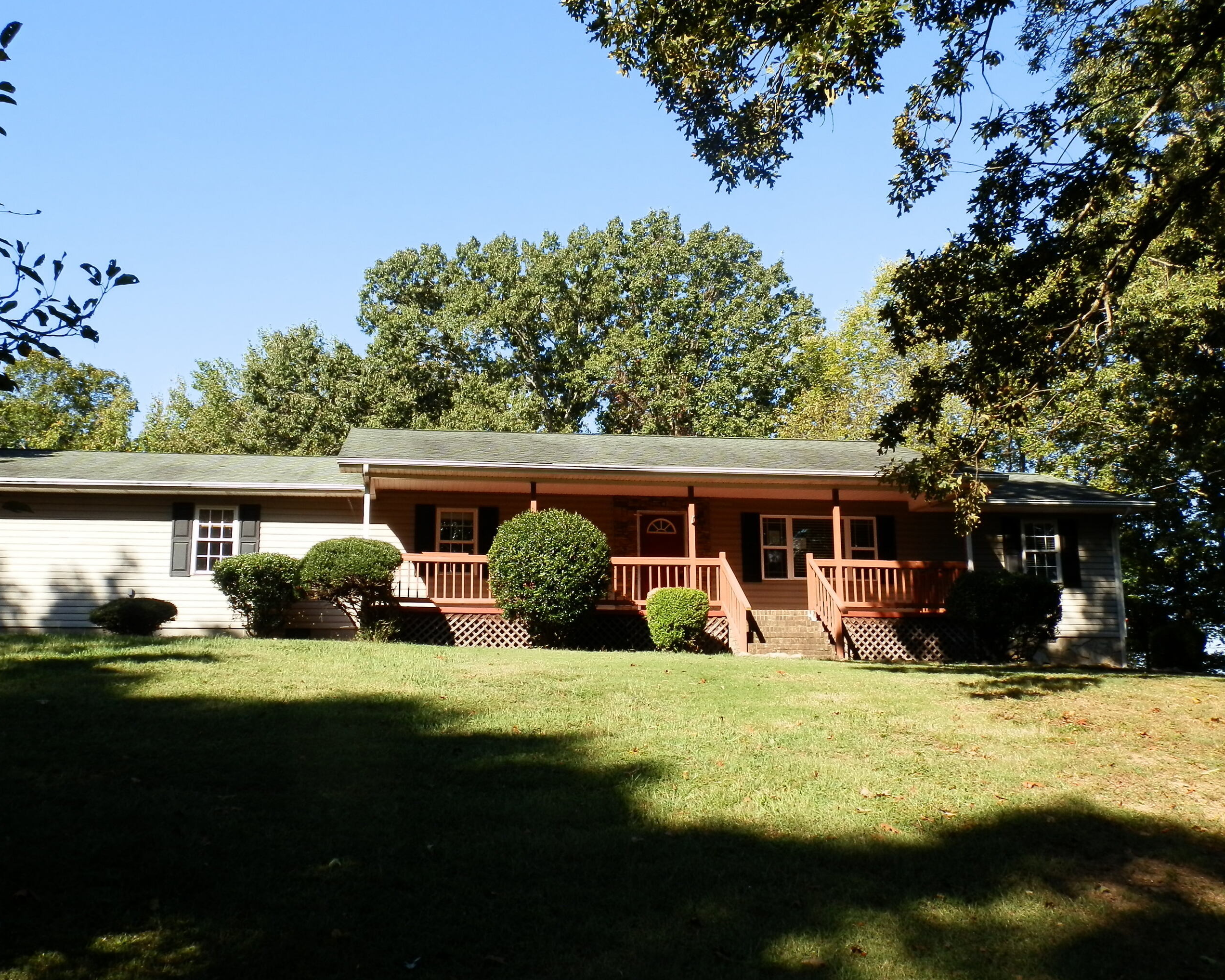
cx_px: 552
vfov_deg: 44.5
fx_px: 1196
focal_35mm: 33
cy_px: 488
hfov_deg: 54.1
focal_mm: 5
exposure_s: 1/60
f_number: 9.3
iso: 64
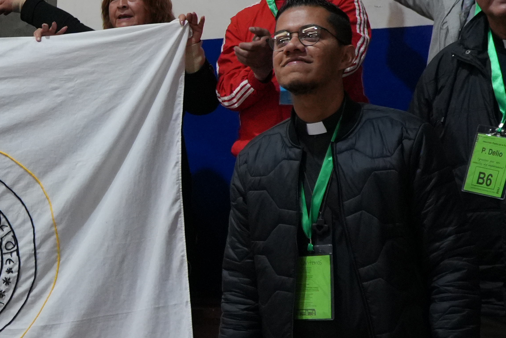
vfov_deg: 14.7
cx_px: -31
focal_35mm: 93
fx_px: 1312
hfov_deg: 20.9
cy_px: 148
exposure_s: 1/160
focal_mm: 23
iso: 1600
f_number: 4
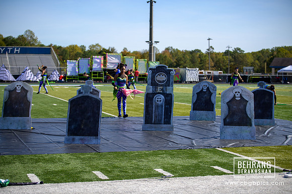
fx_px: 567
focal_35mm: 70
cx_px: 146
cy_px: 97
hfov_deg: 28.9
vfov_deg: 19.4
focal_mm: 70
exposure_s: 1/2000
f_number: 2.8
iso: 100
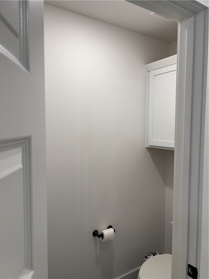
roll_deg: -0.9
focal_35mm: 26
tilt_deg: -3.9
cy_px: 140
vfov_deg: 67.3
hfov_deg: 53.1
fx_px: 209
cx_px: 104
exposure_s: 1/120
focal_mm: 5.96
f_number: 1.6
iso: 64
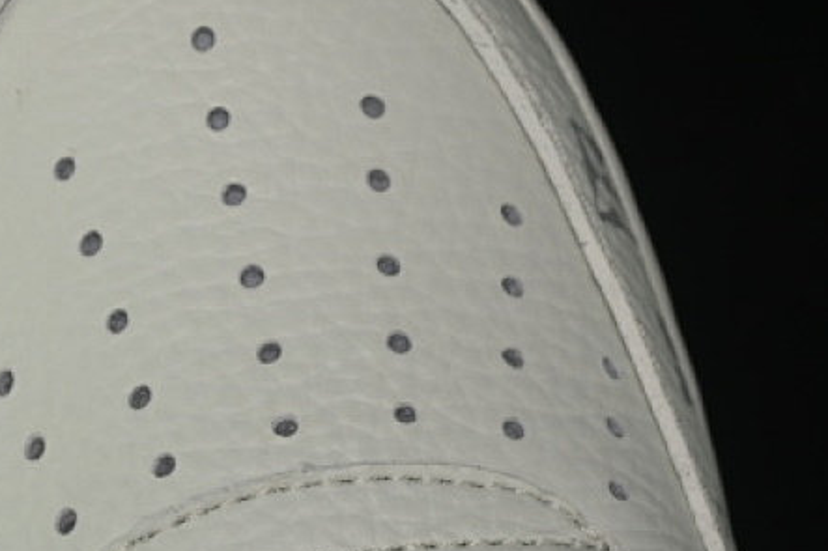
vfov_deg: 7.5
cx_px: 249
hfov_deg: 11.2
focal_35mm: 183
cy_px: 426
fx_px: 4207
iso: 160
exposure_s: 1/50
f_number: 7.1
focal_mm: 50
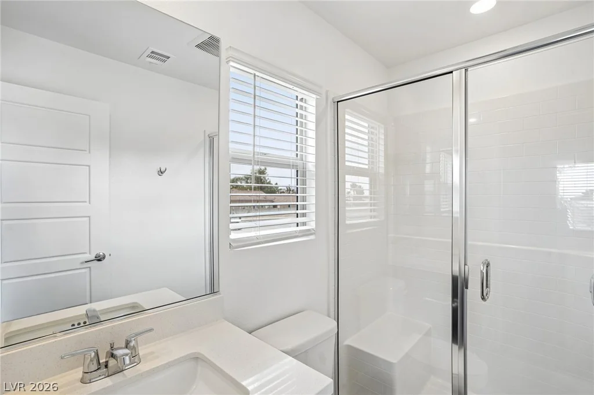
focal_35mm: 16
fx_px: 264
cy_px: 198
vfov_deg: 73.7
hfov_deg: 96.8
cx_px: 297
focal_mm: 16
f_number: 8
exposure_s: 1/30
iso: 100
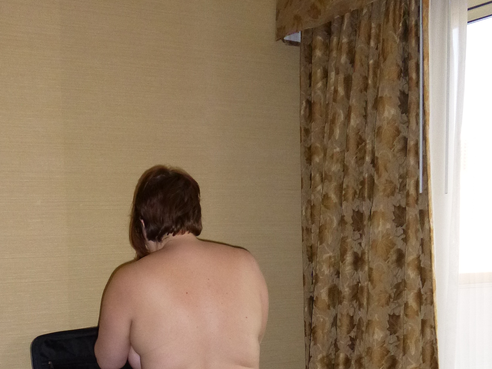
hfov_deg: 37.4
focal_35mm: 51
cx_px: 207
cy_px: 405
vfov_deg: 26.4
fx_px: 725
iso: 250
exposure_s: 1/60
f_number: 3.1
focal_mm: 4.5
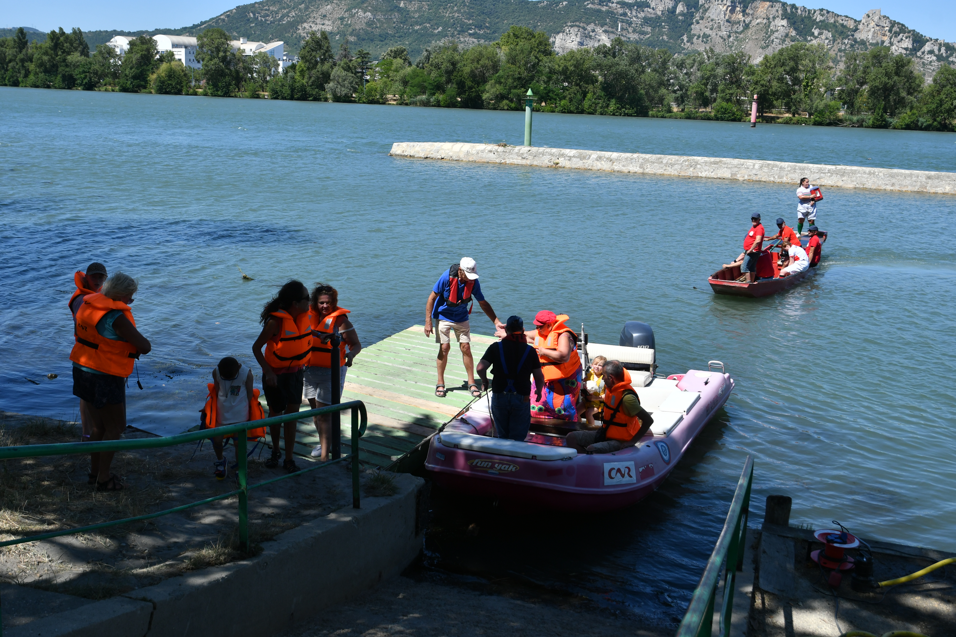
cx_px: 478
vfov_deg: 34.2
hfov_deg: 49.6
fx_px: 1036
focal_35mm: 39
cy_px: 318
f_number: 6.3
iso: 200
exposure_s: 1/1000
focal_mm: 26
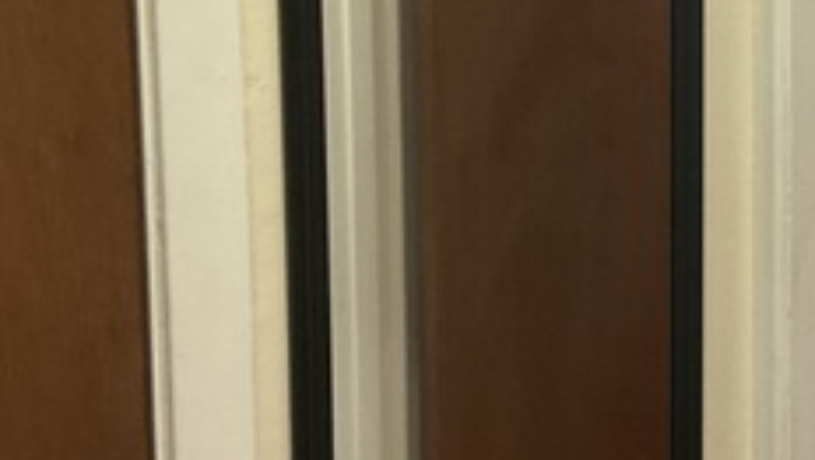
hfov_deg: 23.3
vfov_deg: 13.9
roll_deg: -0.2
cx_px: 843
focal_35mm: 87
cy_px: 225
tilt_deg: -6.9
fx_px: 1882
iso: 125
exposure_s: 1/60
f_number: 1.8
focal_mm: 3
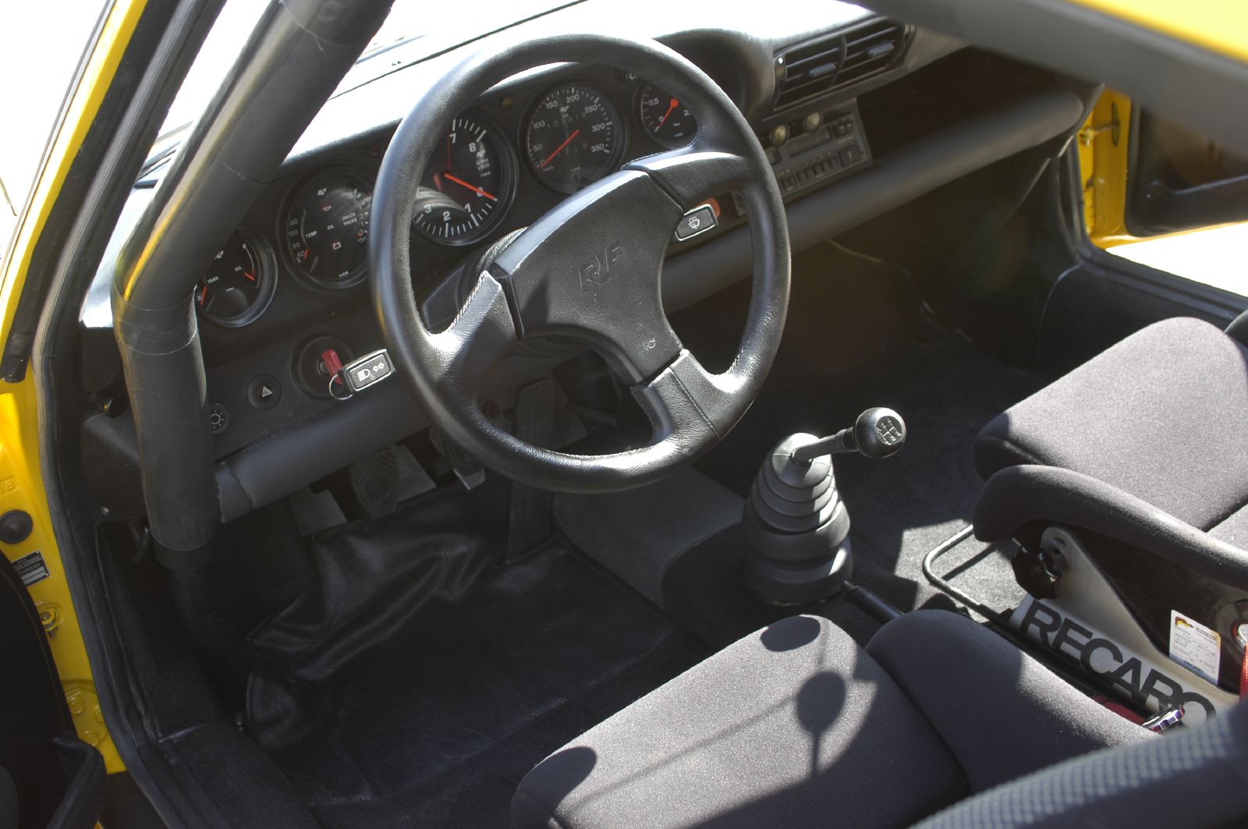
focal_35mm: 42
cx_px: 624
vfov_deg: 31.8
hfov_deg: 46.4
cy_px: 414
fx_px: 1454
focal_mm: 28
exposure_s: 1/50
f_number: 5
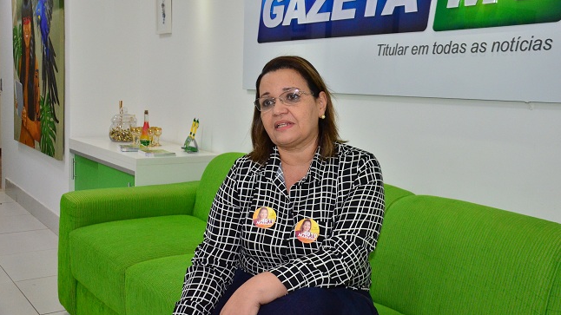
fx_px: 610
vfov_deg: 28.9
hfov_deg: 49.4
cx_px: 280
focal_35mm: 41
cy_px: 131
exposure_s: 1/160
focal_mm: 26
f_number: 4
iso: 1600
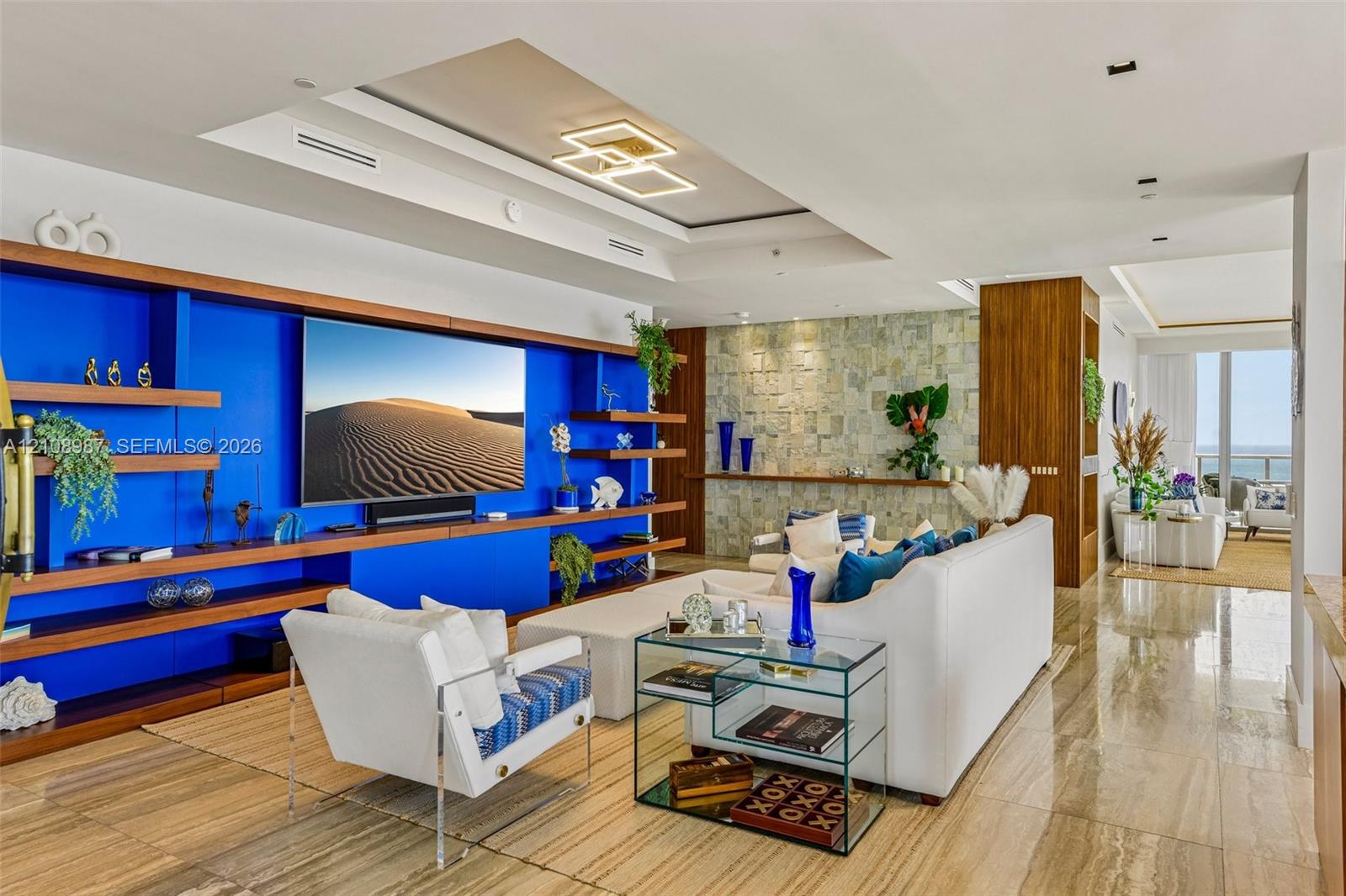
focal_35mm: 23
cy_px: 448
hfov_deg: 76.1
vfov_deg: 55.1
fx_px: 860
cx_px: 673
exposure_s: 1/13
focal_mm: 23
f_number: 9
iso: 200
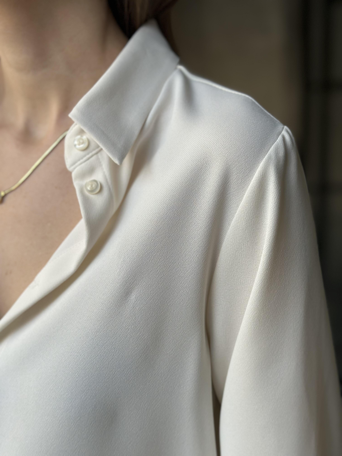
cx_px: 171
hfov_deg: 30.3
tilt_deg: -4.5
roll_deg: +0.3
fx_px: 632
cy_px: 228
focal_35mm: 48
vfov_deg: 39.7
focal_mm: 6.86
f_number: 1.78
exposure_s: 1/106
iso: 125
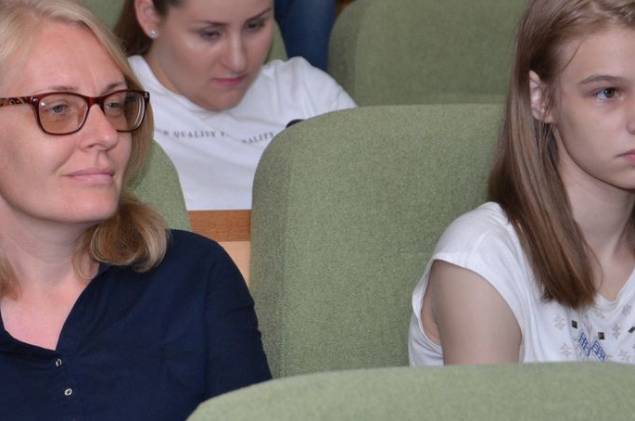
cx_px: 117
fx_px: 3345
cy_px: 128
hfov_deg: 10.8
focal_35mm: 190
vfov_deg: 7.2
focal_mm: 62
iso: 500
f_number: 5.3
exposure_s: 1/250
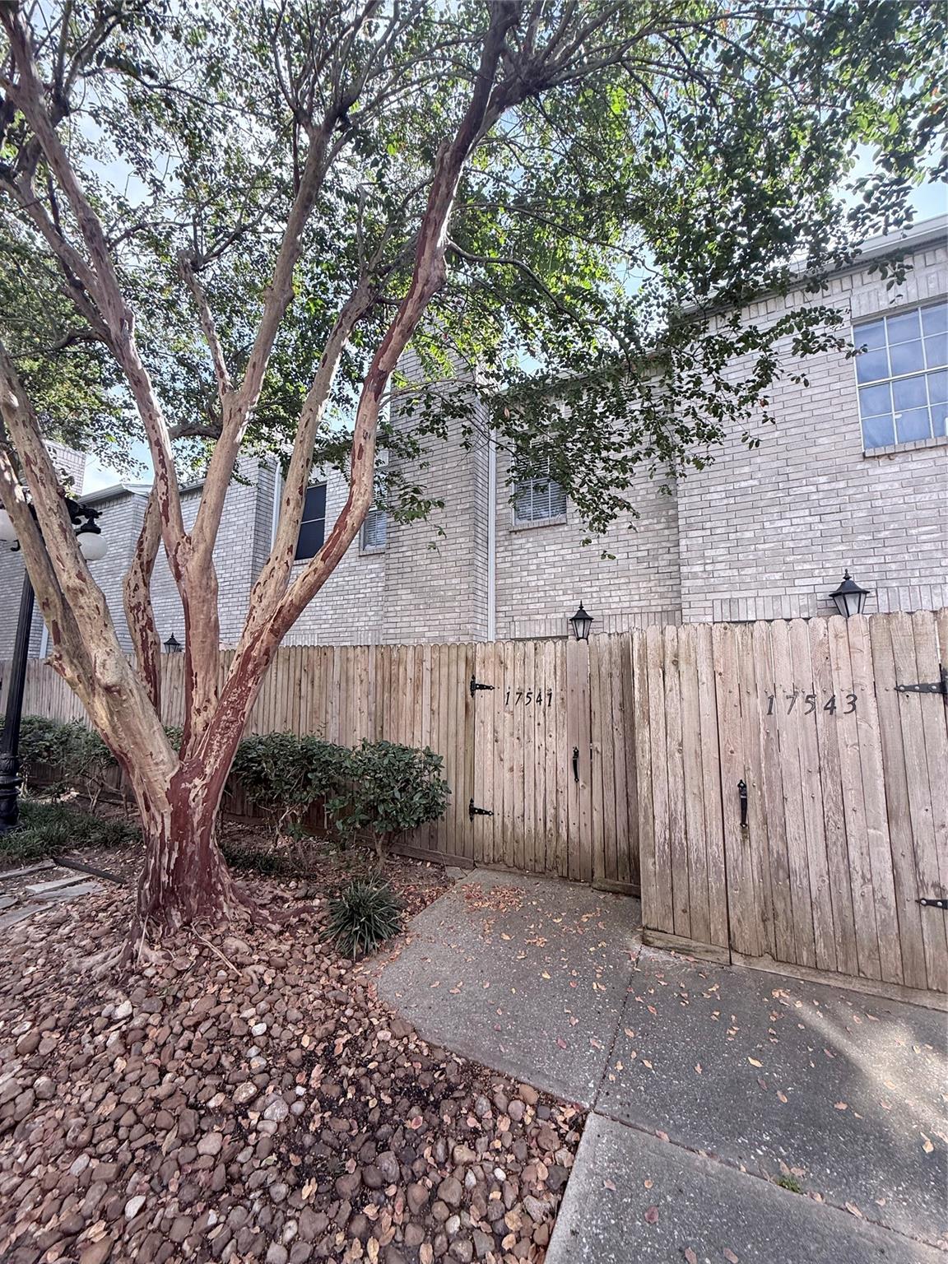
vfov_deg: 102.1
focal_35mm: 14
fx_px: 511
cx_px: 474
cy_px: 632
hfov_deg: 85.7
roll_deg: -1.3
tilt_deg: +7.3
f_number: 2.2
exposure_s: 1/271
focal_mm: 2.22
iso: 64
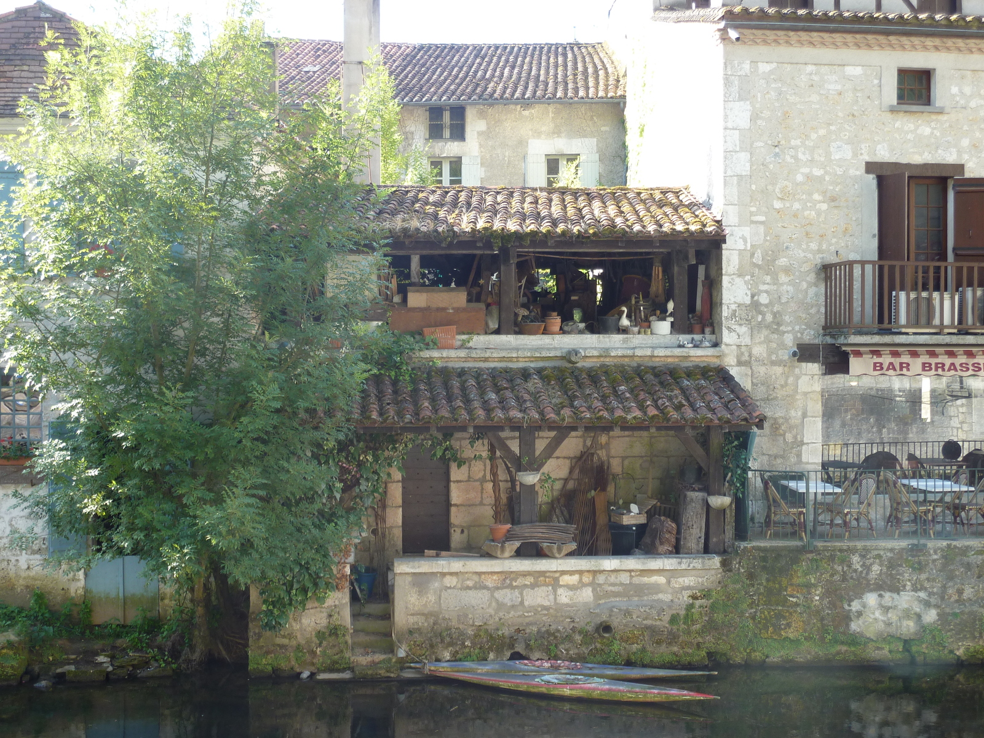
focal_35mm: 48
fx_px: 1364
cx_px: 492
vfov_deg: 30.3
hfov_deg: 39.7
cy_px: 369
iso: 80
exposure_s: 1/60
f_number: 3.8
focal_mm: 7.9
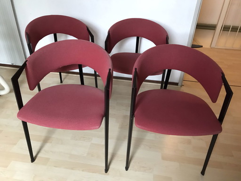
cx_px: 120
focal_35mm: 28
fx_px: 195
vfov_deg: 49.7
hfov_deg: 63.4
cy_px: 90
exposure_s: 1/11
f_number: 1.8
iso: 100
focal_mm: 3.99
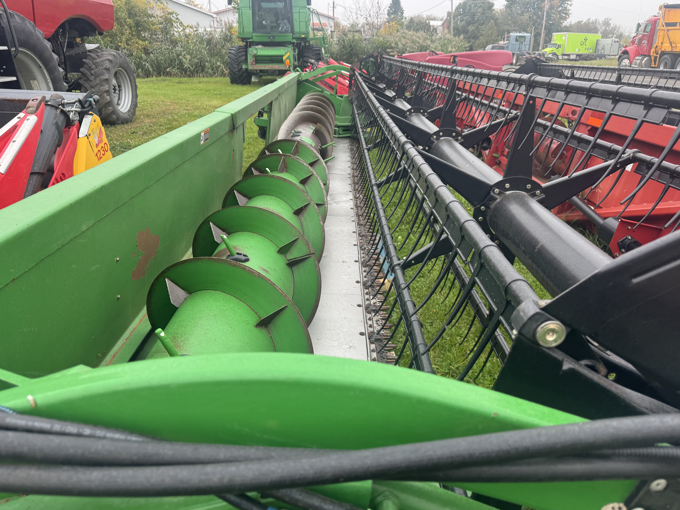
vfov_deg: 54.9
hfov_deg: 69.4
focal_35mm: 25
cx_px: 342
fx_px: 491
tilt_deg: -19.3
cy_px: 250
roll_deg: +1.0
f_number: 1.78
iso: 80
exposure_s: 1/121
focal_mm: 6.76
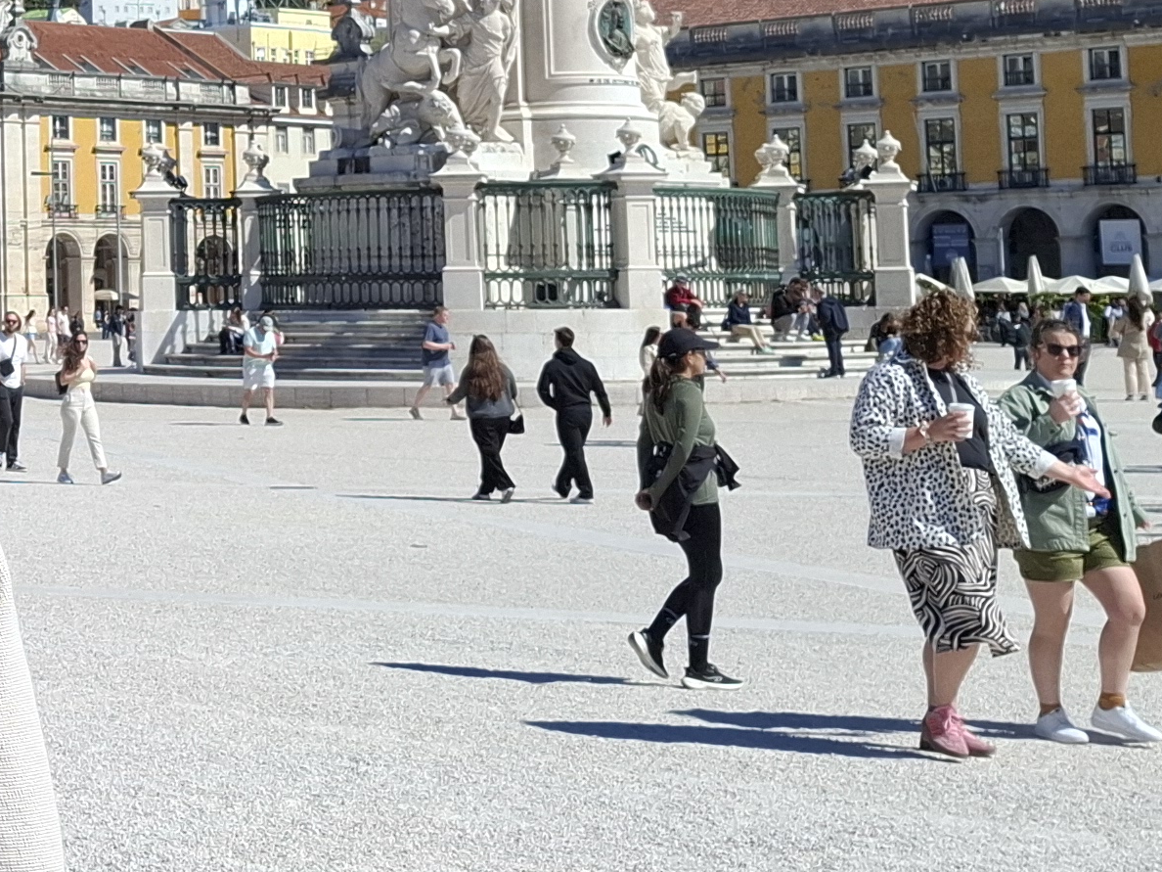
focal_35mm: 79
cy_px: 43
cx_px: -240
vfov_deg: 18.3
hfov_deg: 22.7
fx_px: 2652
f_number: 1.8
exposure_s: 1/2392
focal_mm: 5.54
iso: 50
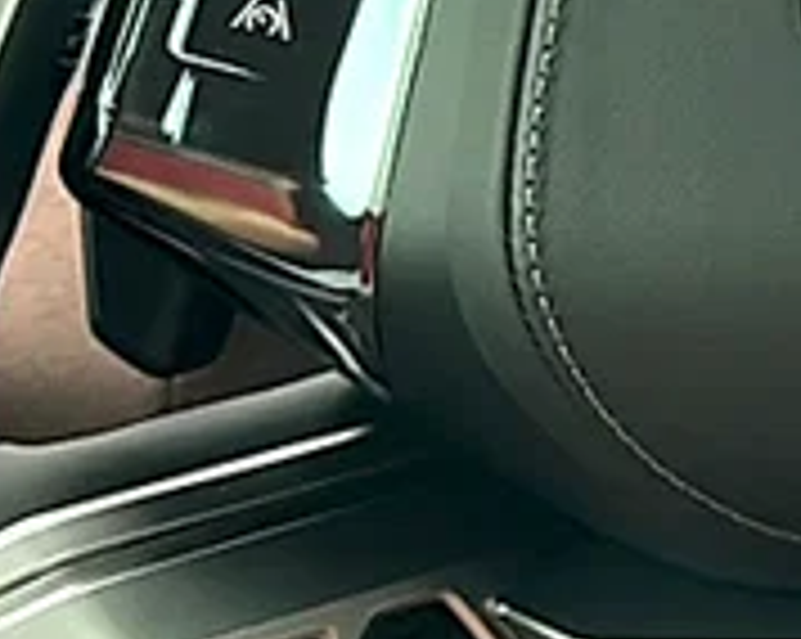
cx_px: 976
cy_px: -34
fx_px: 2273
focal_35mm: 96
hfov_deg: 18.8
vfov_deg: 15.6
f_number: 1.78
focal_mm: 6.86
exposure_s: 1/198
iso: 64
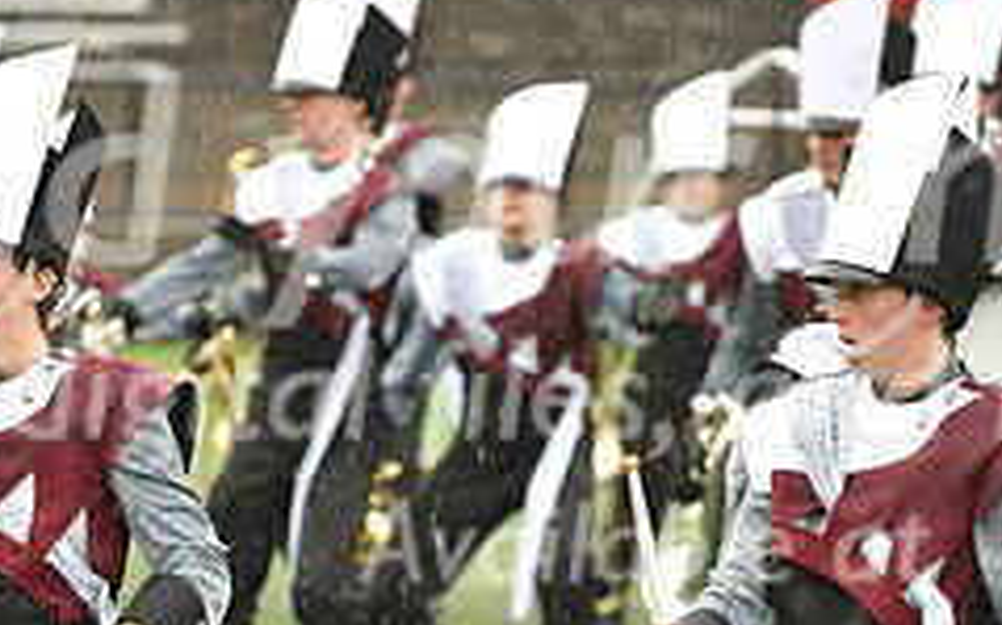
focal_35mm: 576
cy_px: 615
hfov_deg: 3.6
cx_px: 646
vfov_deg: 2.3
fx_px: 15725
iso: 1000
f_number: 4
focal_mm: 155
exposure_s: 1/400
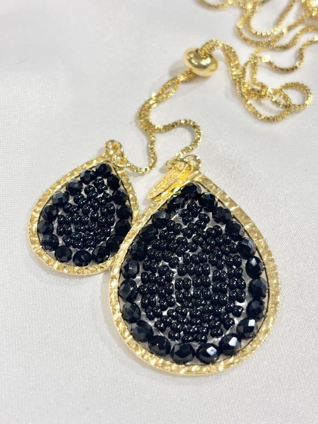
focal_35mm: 53
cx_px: 156
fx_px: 649
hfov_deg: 27.5
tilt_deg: -51.1
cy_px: 209
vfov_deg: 36.2
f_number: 1.6
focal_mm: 5.96
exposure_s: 1/118
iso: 25
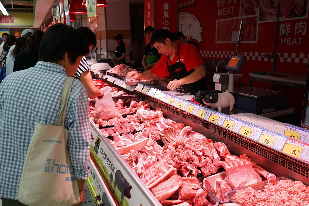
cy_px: 103
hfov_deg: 60.3
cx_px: 154
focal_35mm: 31
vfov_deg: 42.3
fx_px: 266
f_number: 4
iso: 320
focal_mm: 31
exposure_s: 1/50
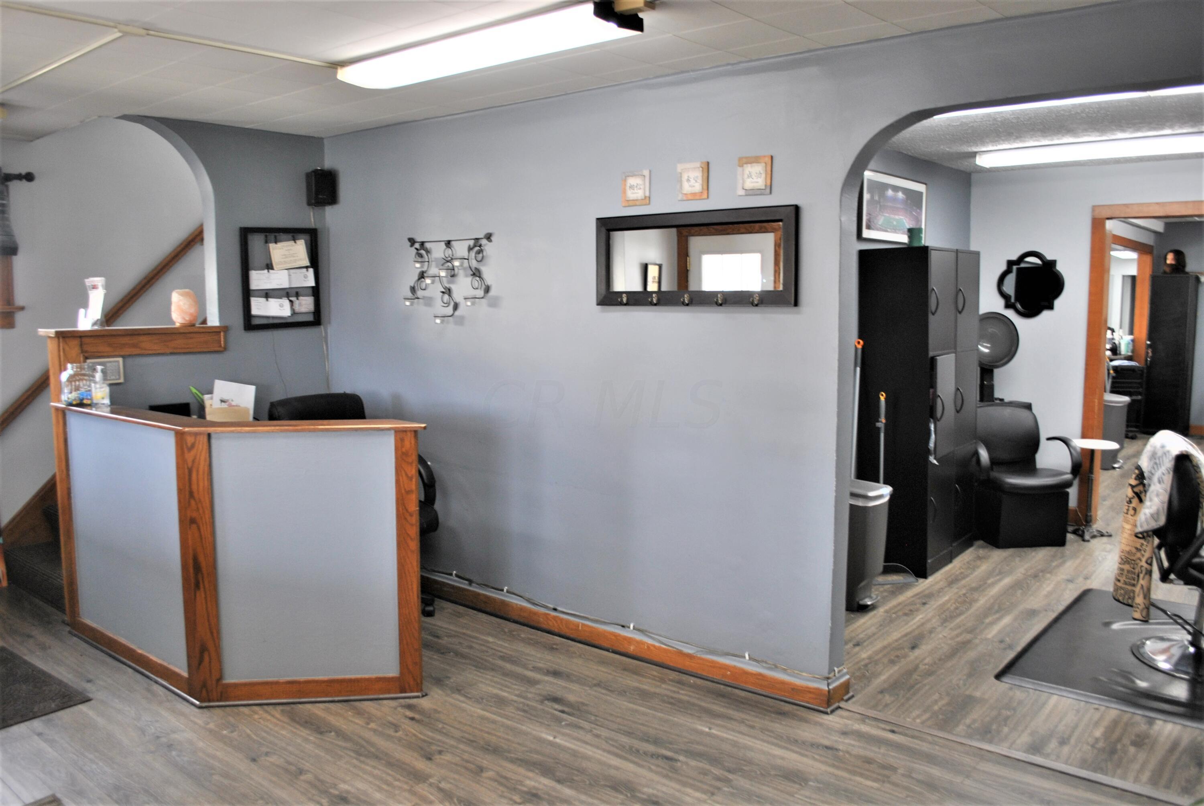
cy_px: 403
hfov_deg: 67.3
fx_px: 904
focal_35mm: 27
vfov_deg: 48.0
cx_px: 602
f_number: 3.5
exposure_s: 1/30
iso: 200
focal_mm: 18
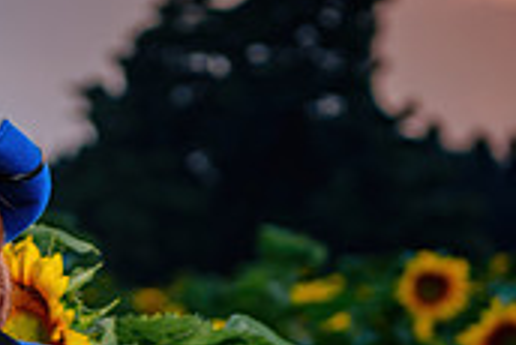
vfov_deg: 5.7
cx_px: 131
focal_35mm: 241
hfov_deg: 8.5
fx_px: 3457
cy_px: 412
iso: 64
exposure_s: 1/60
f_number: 3.5
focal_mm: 70
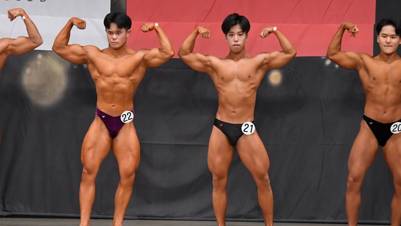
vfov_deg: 5.3
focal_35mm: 228
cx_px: 200
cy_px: 127
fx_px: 2424
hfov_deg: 9.5
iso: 5000
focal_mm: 145
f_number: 5.6
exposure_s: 1/400
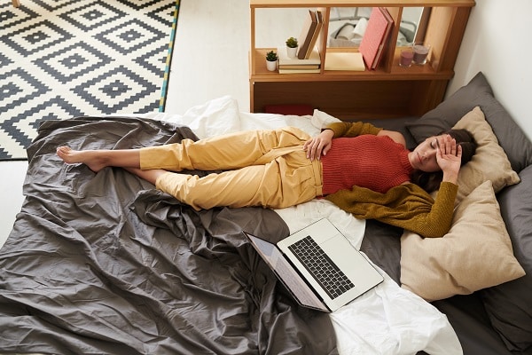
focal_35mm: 35
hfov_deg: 54.4
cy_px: 178
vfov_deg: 37.9
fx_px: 517
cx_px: 266
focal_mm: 35
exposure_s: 1/160
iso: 400
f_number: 2.8
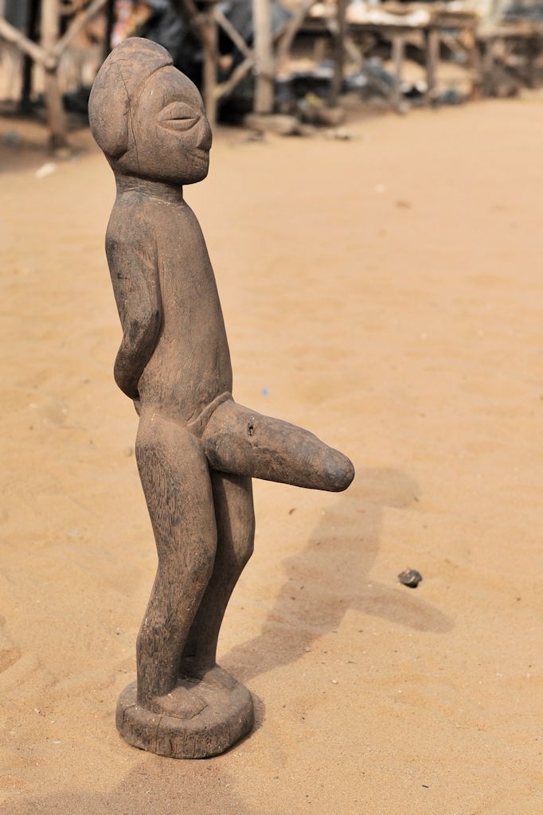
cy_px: 408
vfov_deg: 48.5
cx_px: 272
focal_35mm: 40
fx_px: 906
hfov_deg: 33.4
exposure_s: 1/2500
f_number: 4
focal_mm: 40
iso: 320
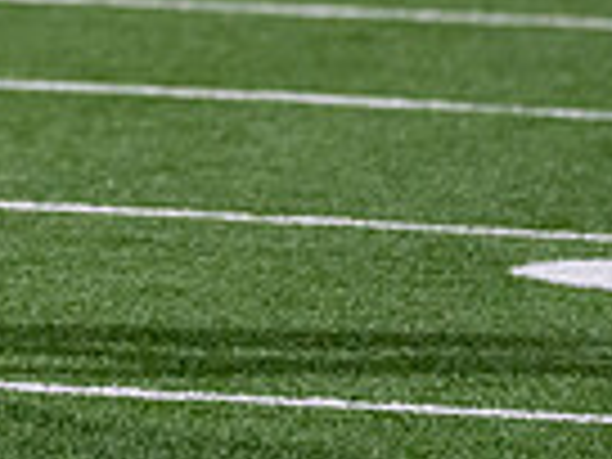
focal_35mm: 678
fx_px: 11987
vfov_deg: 2.2
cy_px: -439
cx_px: -606
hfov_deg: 2.9
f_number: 2.8
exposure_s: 1/1000
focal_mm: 146
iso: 3200
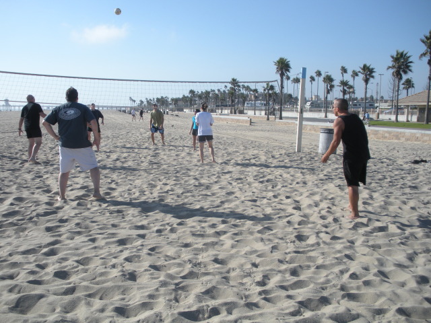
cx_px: 216
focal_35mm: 36
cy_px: 162
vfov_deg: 39.7
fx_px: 448
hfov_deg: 51.4
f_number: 3.5
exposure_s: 1/703
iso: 64
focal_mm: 6.3
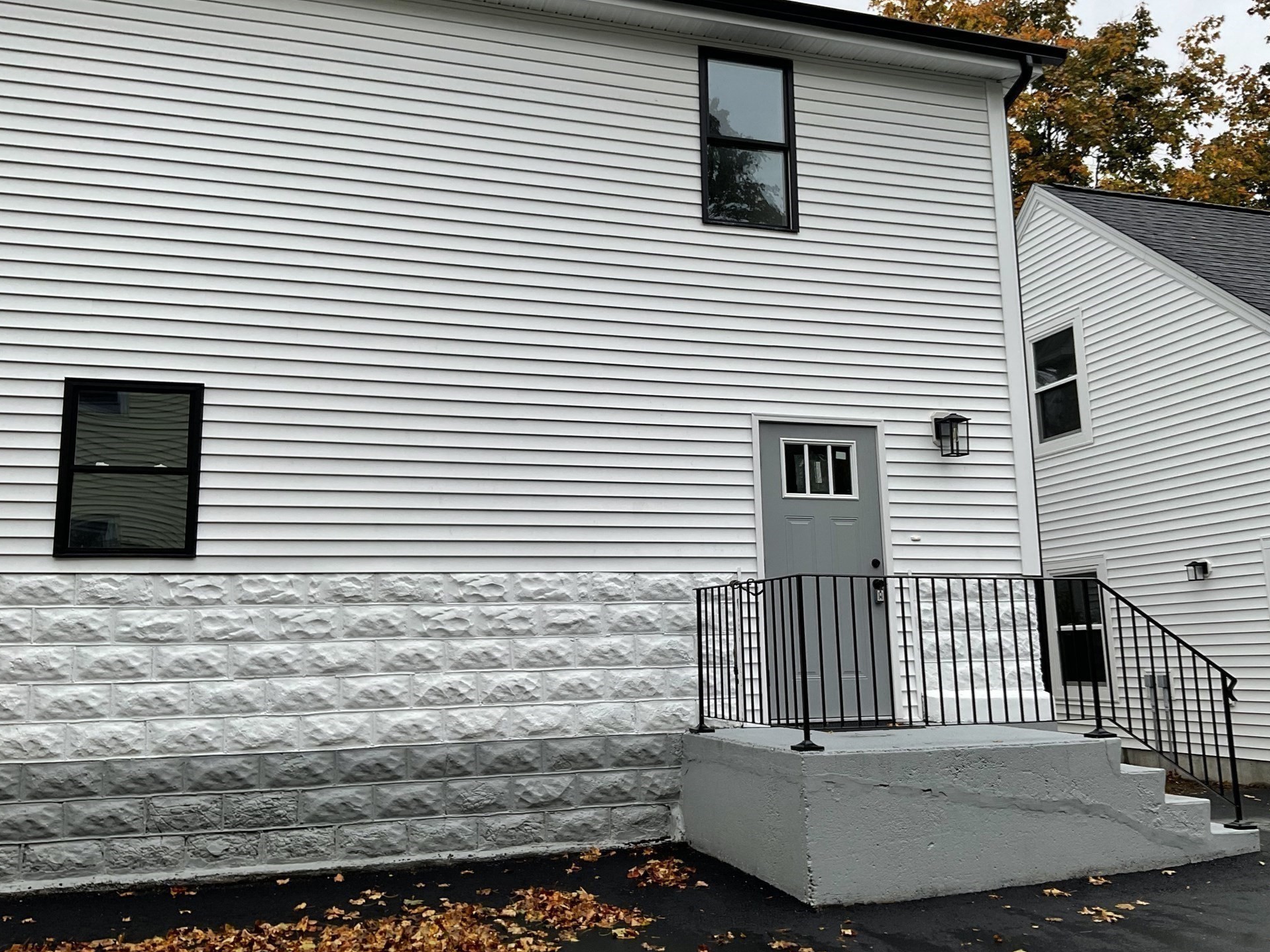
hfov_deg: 58.4
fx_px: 1137
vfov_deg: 45.4
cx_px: 641
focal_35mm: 31
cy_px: 445
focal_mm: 3
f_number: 1.8
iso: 16
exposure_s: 1/284
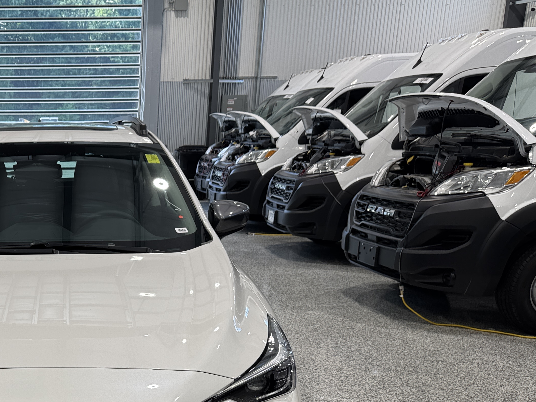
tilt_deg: -16.9
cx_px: 43
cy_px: 354
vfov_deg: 30.3
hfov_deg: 38.1
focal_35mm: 46
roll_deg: +0.1
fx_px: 712
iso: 80
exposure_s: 1/317
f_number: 1.78
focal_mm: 6.76
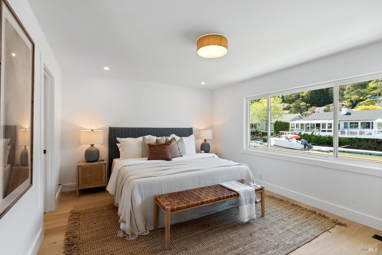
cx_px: 191
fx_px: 180
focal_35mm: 17
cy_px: 128
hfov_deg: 93.3
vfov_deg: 70.4
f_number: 9
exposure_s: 1/40
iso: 400
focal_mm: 17
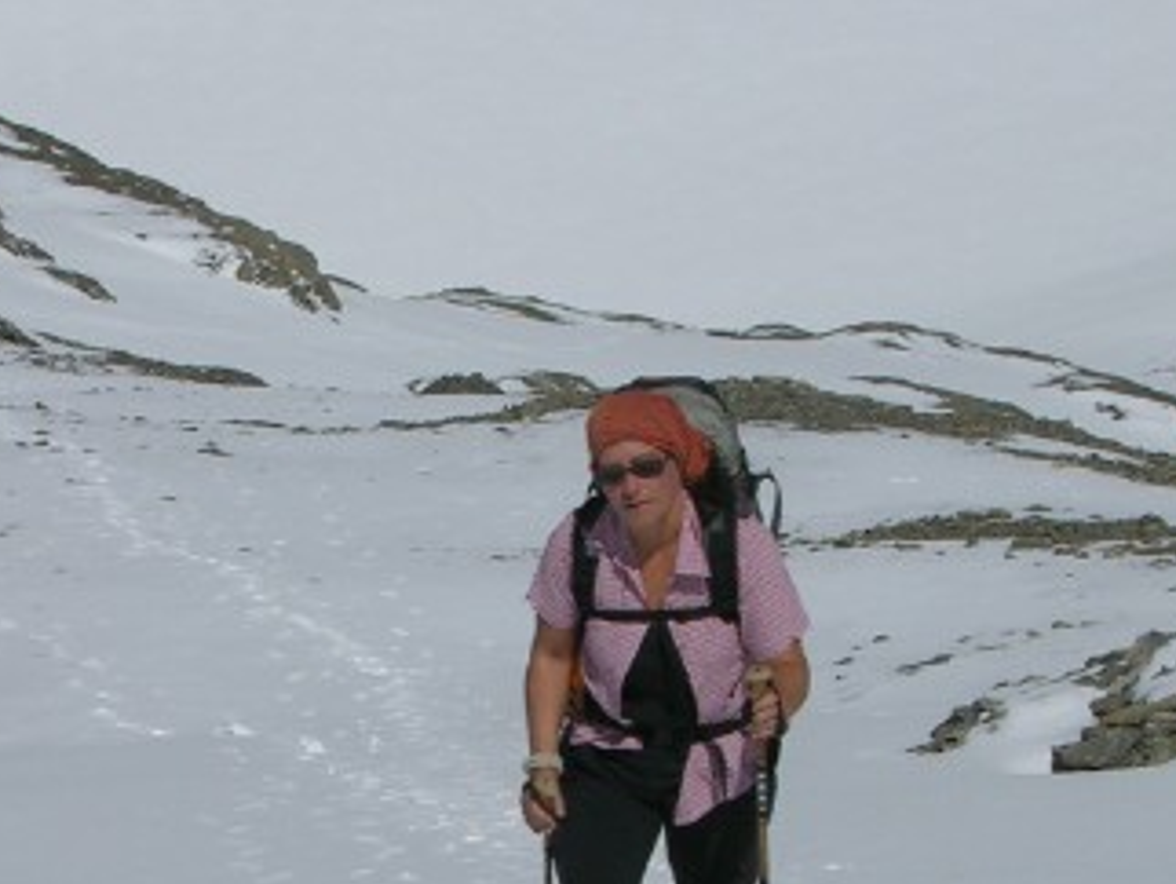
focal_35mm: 124
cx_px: 351
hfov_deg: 15.8
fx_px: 4216
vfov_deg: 11.9
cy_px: 745
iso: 50
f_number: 7.2
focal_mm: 10
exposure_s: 1/575
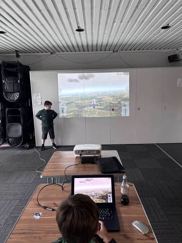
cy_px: 122
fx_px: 182
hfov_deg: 53.1
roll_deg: +0.9
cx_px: 91
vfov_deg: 67.3
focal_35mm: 26
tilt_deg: -10.2
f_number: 1.6
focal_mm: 5.96
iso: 500
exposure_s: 1/60
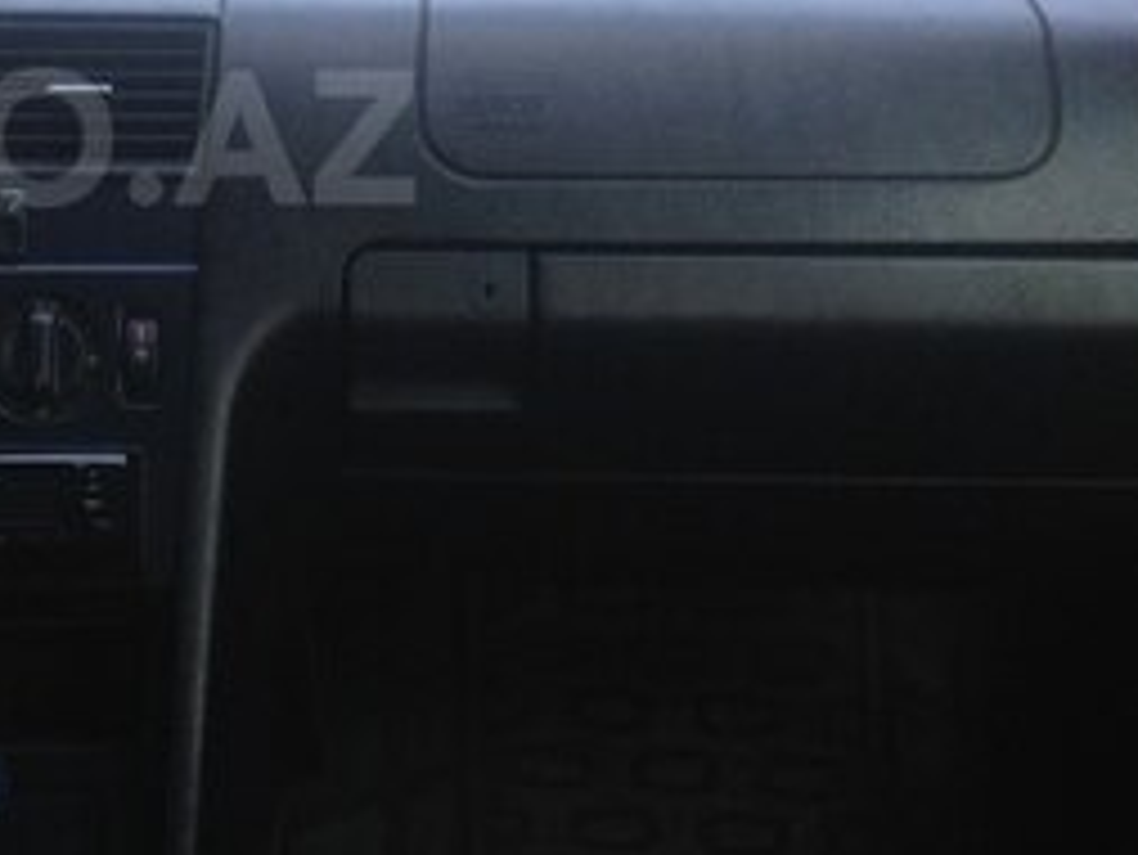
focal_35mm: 86
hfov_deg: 21.8
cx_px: -45
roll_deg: +0.7
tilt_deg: -16.4
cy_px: 137
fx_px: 2829
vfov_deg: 17.0
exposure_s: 1/120
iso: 80
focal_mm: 4.12
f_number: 2.4
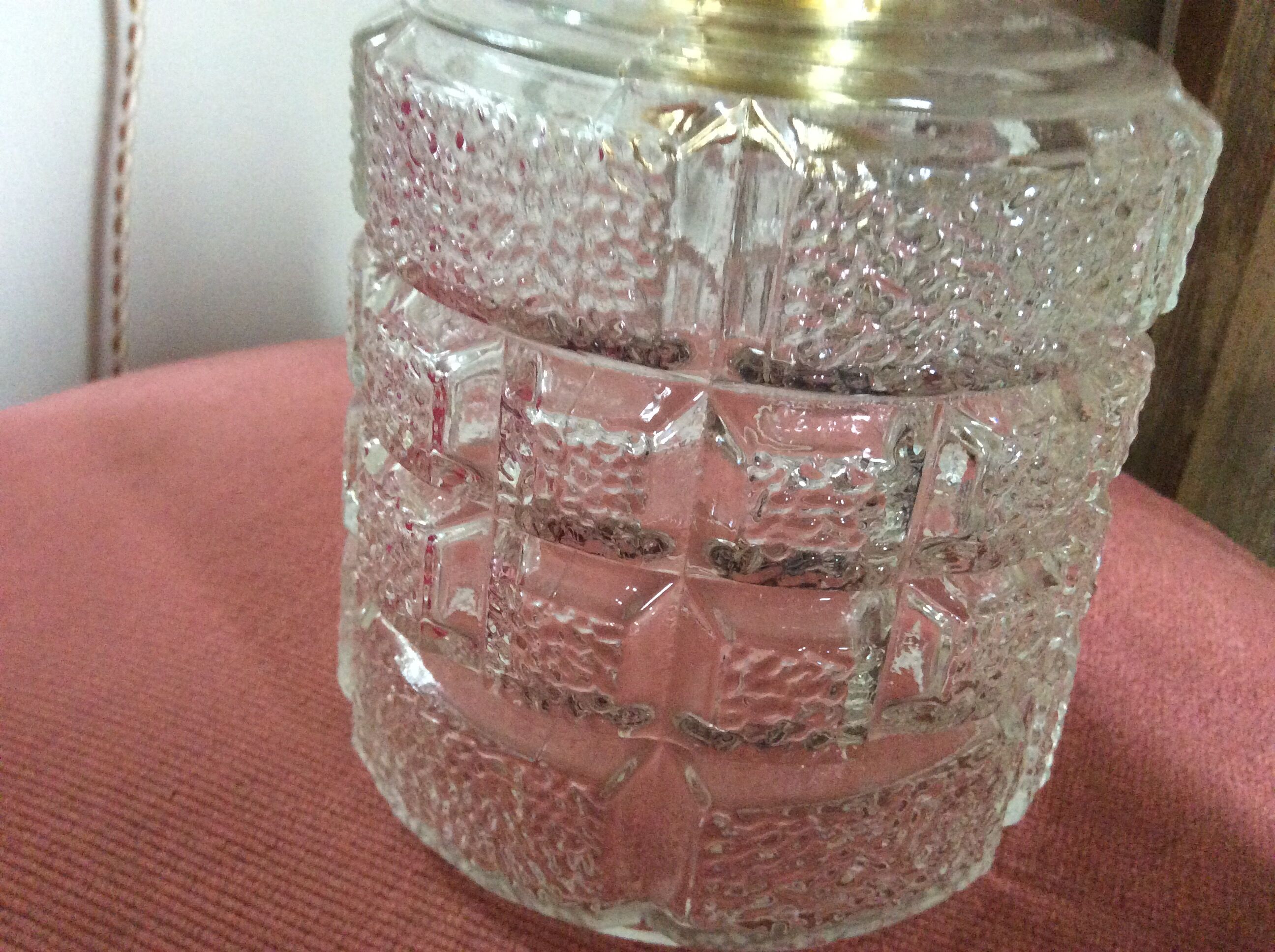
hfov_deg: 56.9
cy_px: 476
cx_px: 638
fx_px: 1177
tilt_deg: -30.4
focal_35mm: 32
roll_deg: +0.3
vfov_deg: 44.1
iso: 320
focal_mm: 3.3
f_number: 2.4
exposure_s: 1/25
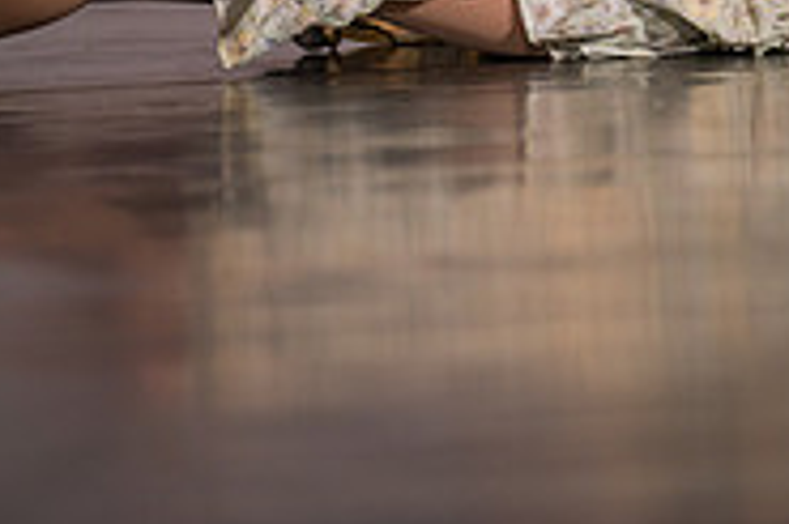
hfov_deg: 4.6
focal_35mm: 451
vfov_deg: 3.0
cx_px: 469
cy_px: -422
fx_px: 9875
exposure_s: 1/500
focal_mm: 185
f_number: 2.8
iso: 500
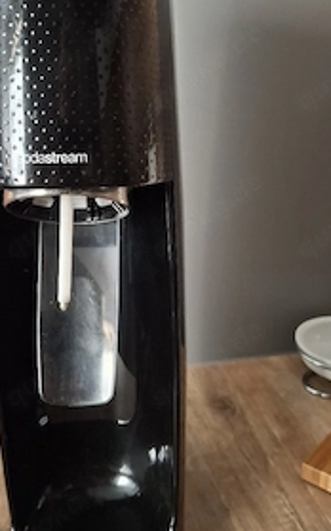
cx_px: 103
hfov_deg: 33.2
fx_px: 549
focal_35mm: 38
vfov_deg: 51.5
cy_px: 236
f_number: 1.8
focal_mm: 4.69
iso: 400
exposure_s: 1/25
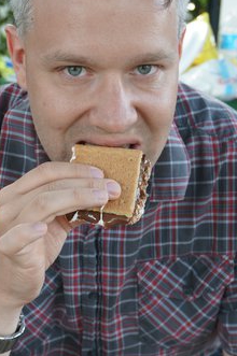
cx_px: 99
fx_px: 781
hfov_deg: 17.2
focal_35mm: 79
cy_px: 225
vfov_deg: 25.6
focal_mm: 29
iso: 400
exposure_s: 1/60
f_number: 4.5
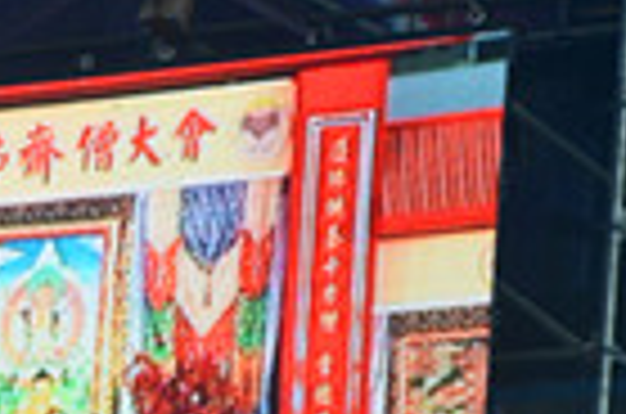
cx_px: -331
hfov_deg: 3.5
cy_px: 700
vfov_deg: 2.4
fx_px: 10060
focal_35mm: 580
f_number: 5.6
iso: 800
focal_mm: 105
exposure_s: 1/50
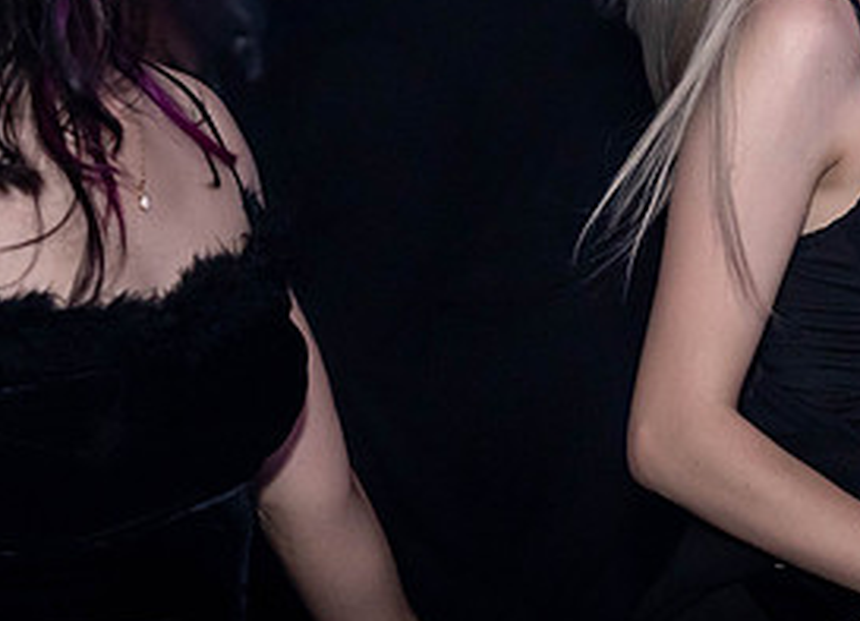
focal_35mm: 200
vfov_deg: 7.2
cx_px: 768
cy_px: 184
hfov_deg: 10.0
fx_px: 4902
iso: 8000
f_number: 4.5
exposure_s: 1/250
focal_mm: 86
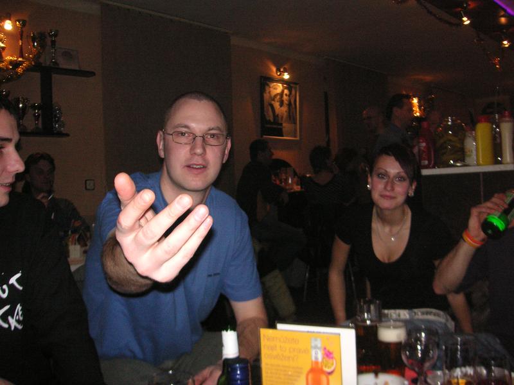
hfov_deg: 50.1
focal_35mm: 37
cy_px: 192
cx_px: 257
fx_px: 549
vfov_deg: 38.7
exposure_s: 1/45
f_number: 2.8
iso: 160
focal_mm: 6.1
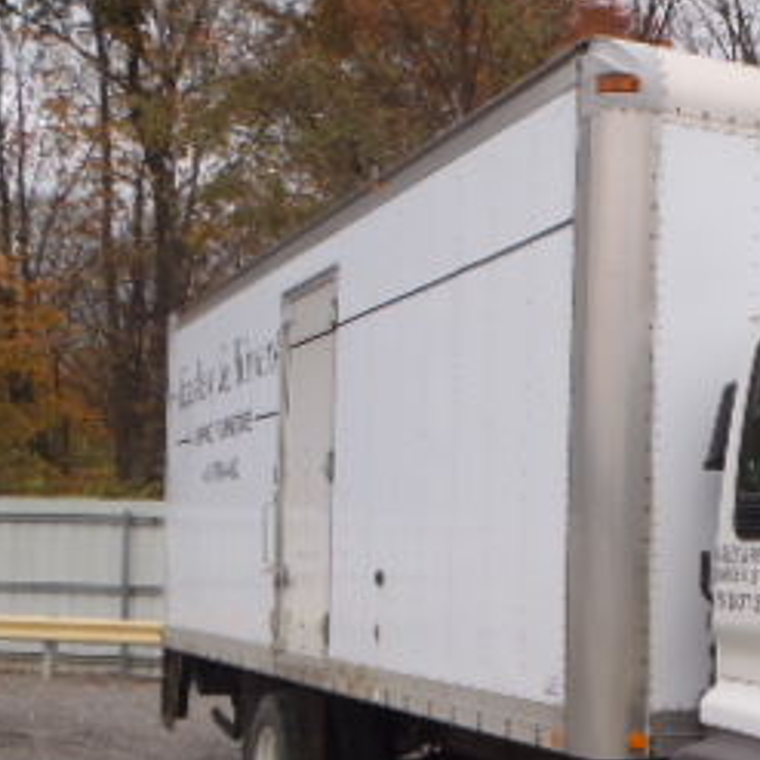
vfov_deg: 26.5
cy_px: 575
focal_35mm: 64
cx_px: 920
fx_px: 1590
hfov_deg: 24.3
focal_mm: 5
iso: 80
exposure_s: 1/200
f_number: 4.5
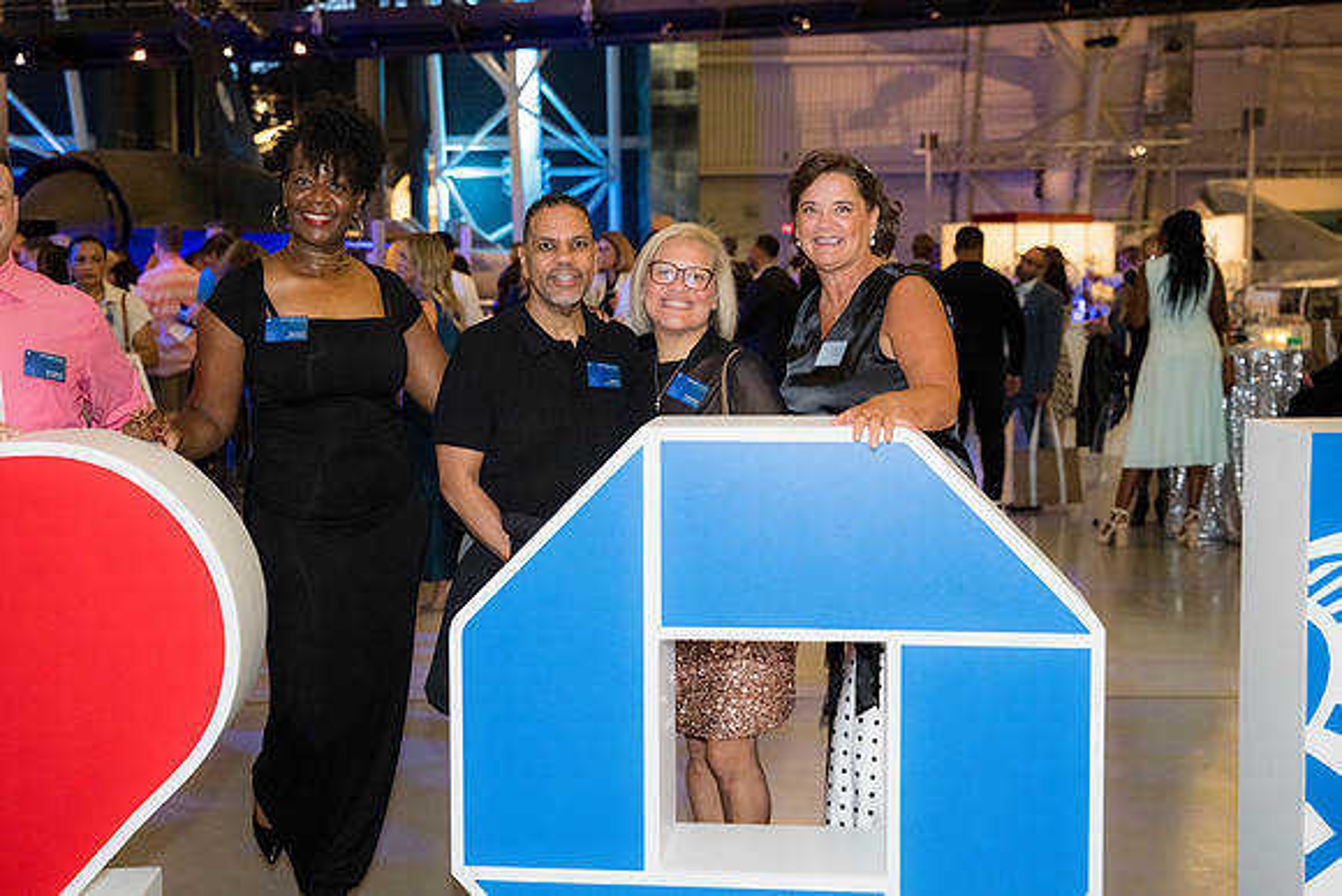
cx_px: 671
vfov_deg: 27.5
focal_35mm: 49
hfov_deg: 40.3
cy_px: 448
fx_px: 1827
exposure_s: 1/125
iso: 3200
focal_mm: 49
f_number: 4
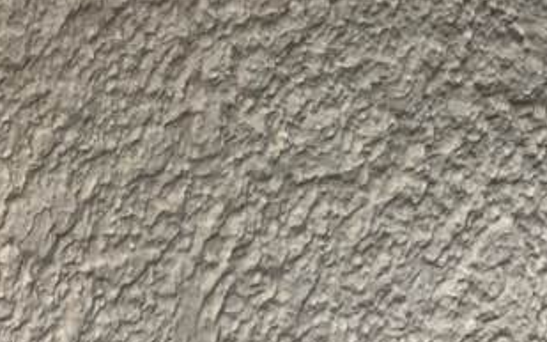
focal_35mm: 116
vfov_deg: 10.2
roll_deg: -0.2
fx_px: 1729
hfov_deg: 16.5
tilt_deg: -0.8
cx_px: -261
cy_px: -393
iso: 25
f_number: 1.8
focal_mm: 4.25
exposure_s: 1/124
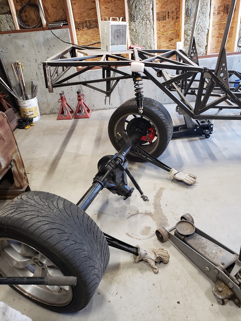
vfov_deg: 67.3
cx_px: 120
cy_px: 160
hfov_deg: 53.1
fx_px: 241
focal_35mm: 26
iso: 320
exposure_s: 1/40
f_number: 2.4
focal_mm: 4.3
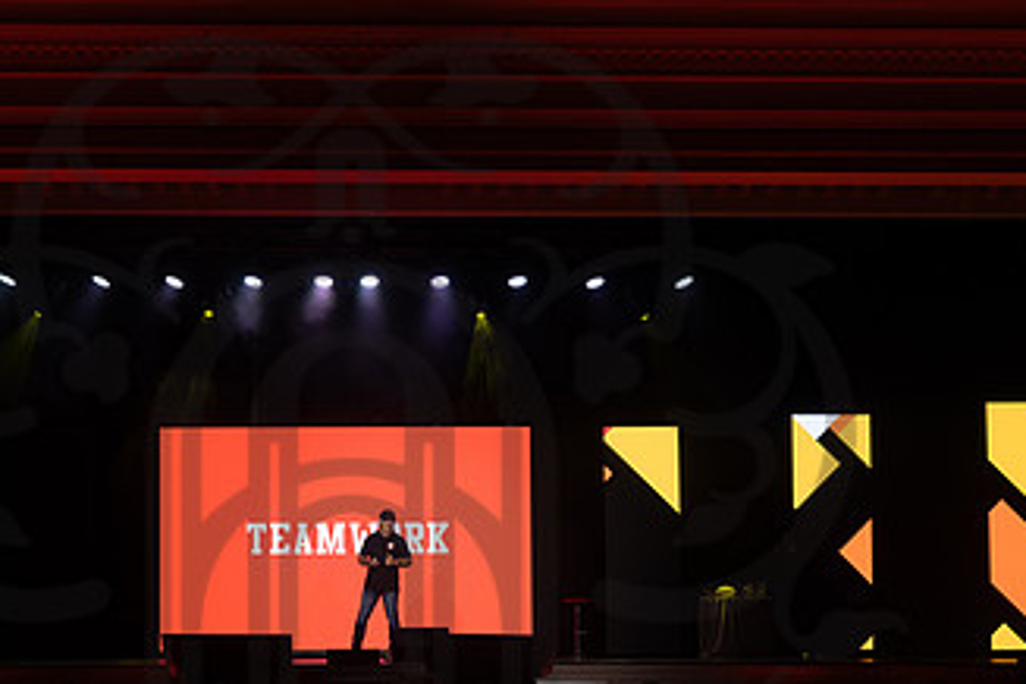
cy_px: 557
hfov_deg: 32.1
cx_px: 351
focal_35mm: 62
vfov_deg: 21.6
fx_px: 1767
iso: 800
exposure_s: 1/160
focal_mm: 35
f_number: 4
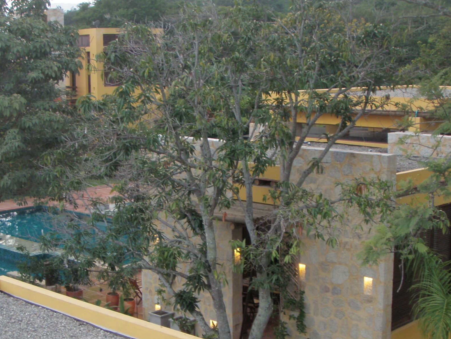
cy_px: 207
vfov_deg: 23.6
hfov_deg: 31.2
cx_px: 224
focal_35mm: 62
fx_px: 808
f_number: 3.5
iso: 160
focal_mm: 6.7
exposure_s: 1/30
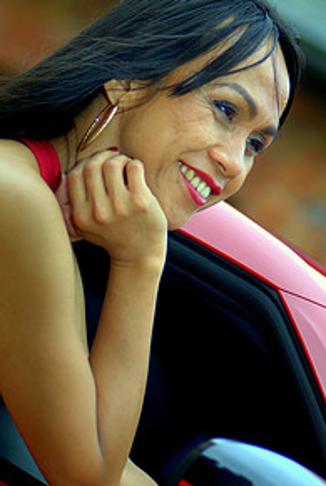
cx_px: 211
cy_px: 195
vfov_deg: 8.9
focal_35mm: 232
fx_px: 3140
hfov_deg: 5.9
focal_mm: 100
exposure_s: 1/1000
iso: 100
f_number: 2.8
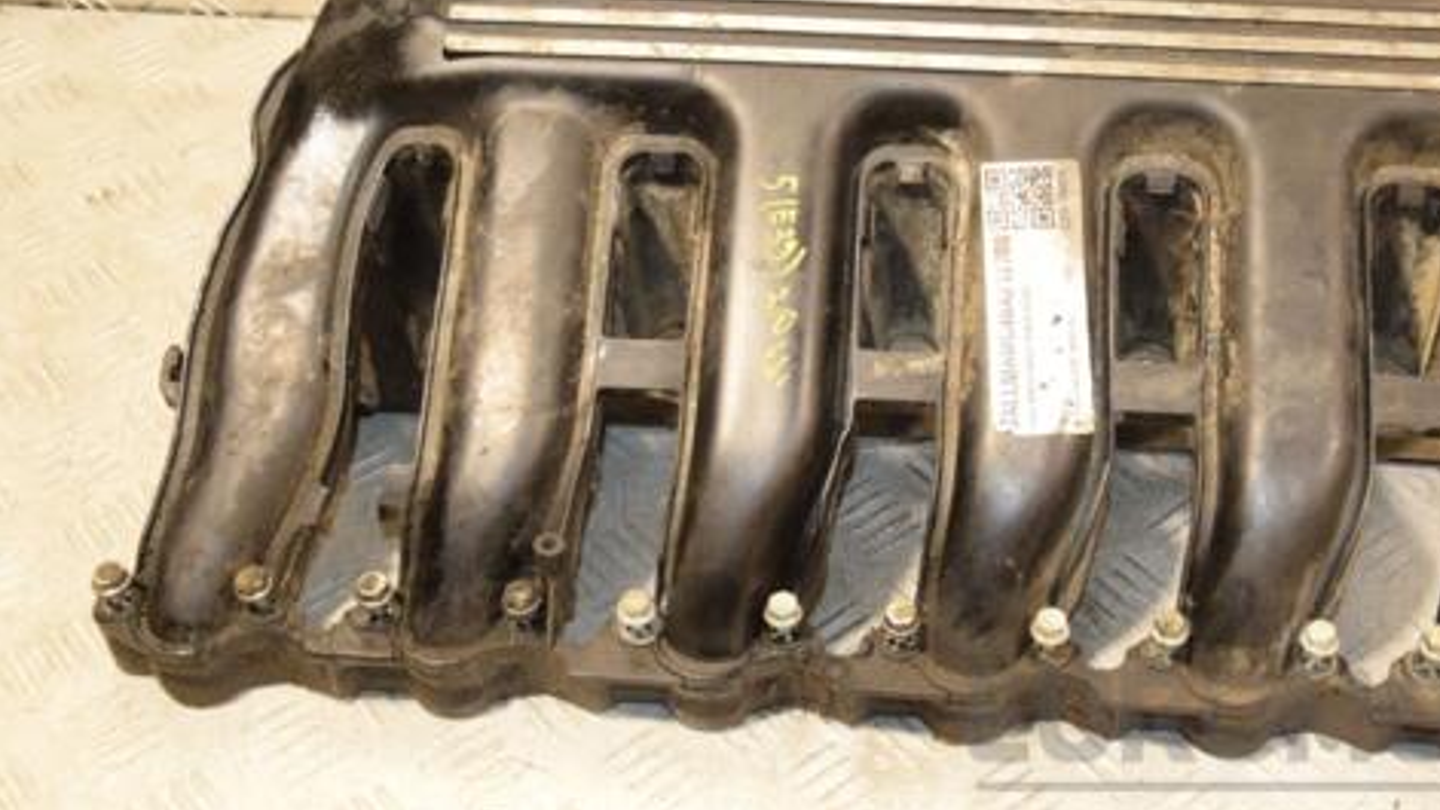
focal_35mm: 52
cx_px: 911
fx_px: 1986
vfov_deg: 23.0
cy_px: 309
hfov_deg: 39.6
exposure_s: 1/125
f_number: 5
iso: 800
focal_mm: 26
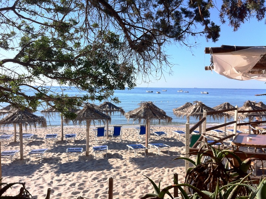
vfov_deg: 40.6
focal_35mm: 35
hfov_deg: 52.7
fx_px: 269
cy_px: 100
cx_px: 133
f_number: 2.8
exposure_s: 1/1160
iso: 80
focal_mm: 3.85
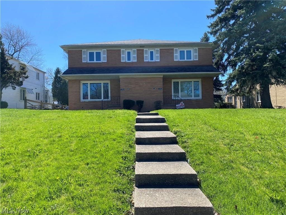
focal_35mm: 26
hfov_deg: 67.3
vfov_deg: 53.1
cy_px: 108
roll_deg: +1.1
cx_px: 143
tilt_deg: +1.0
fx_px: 215
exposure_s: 1/1608
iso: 32
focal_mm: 4.25
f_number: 1.8
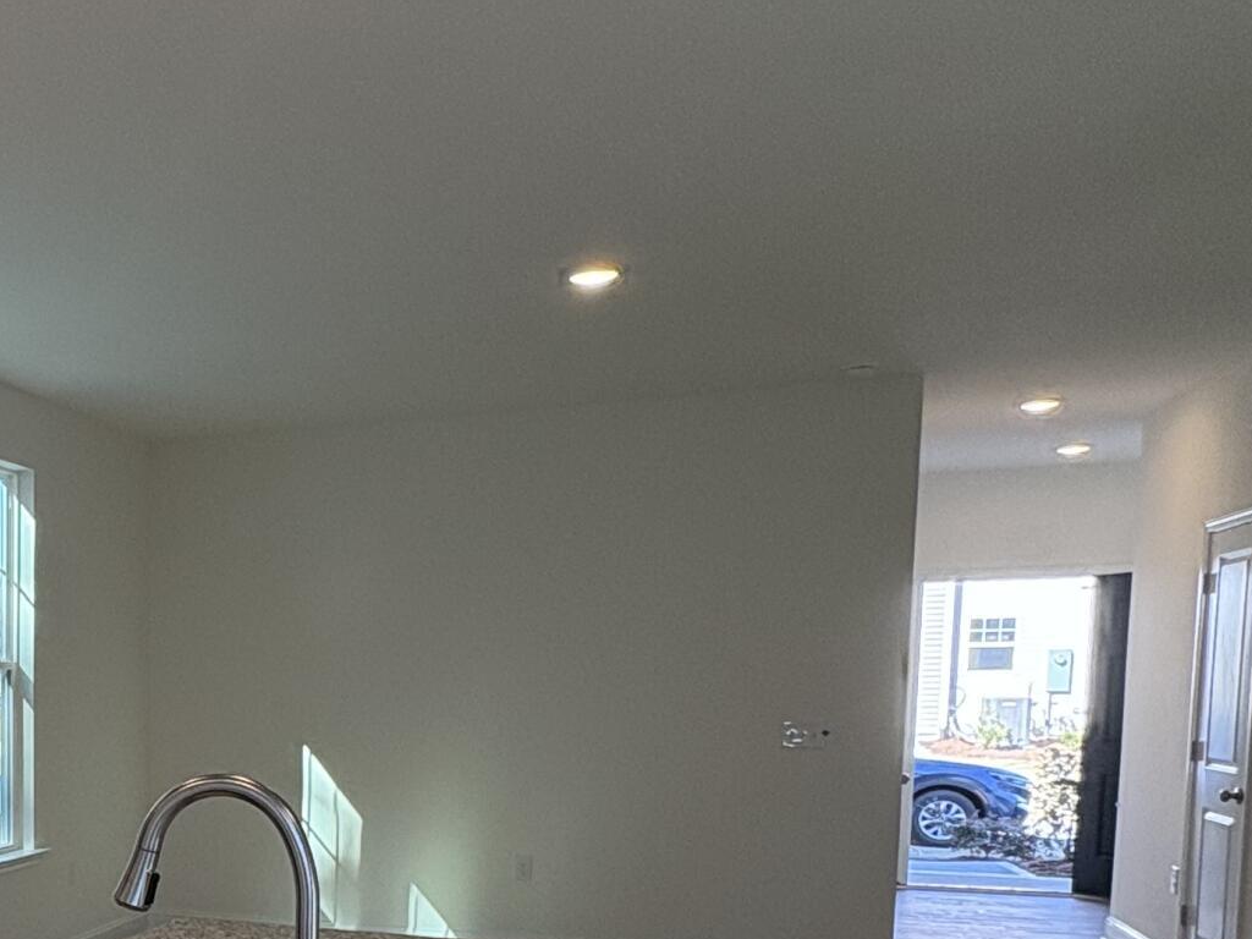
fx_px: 1483
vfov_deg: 33.6
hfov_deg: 38.1
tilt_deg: -5.2
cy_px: 817
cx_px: -123
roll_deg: +0.0
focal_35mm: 41
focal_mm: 2.22
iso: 125
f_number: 2.2
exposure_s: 1/127
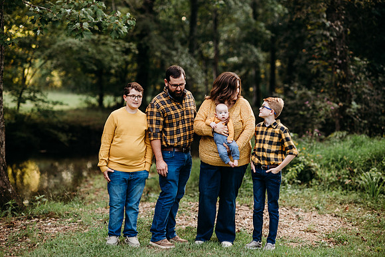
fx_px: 909
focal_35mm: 85
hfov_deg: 23.9
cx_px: 192
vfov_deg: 16.1
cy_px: 128
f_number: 2.2
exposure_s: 1/200
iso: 125
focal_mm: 85
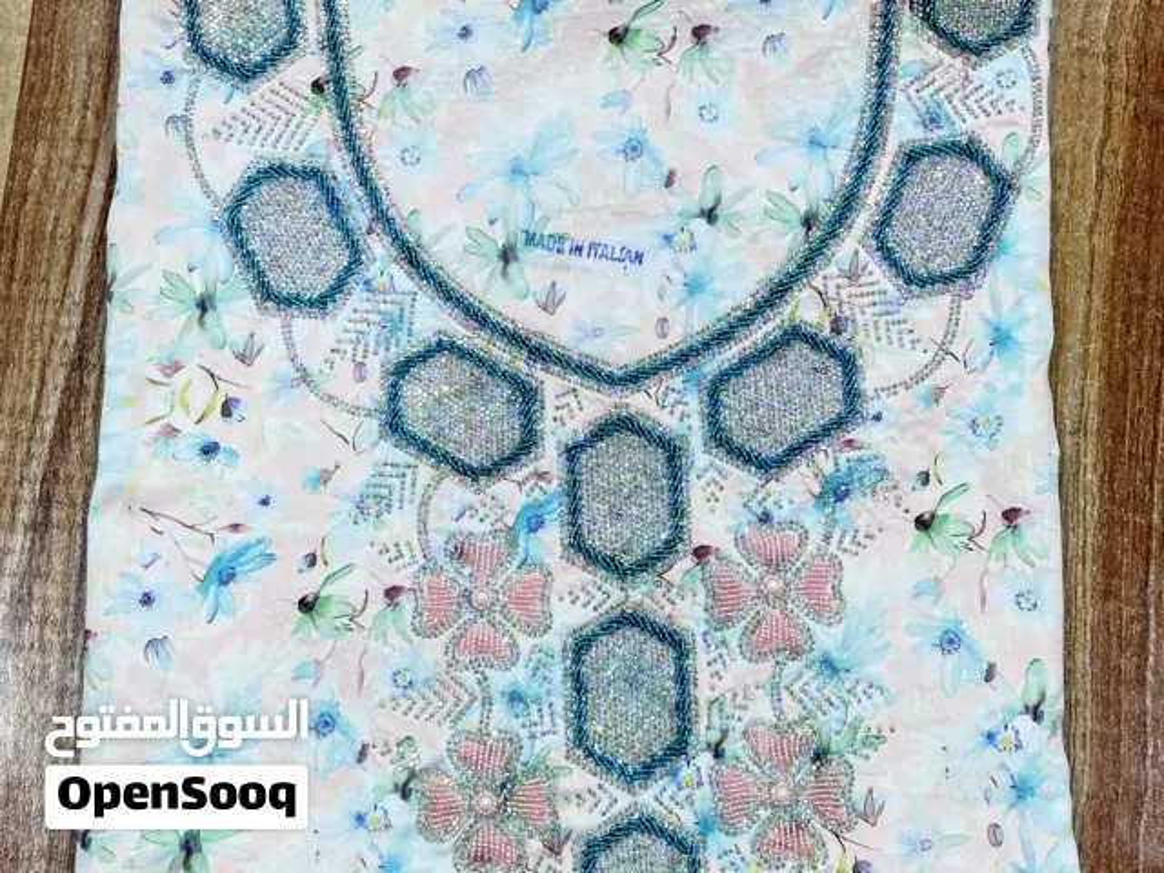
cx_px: 582
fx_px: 1614
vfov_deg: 30.3
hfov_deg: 39.7
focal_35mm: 48
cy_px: 436
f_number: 1.78
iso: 160
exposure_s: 1/50
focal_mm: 6.86
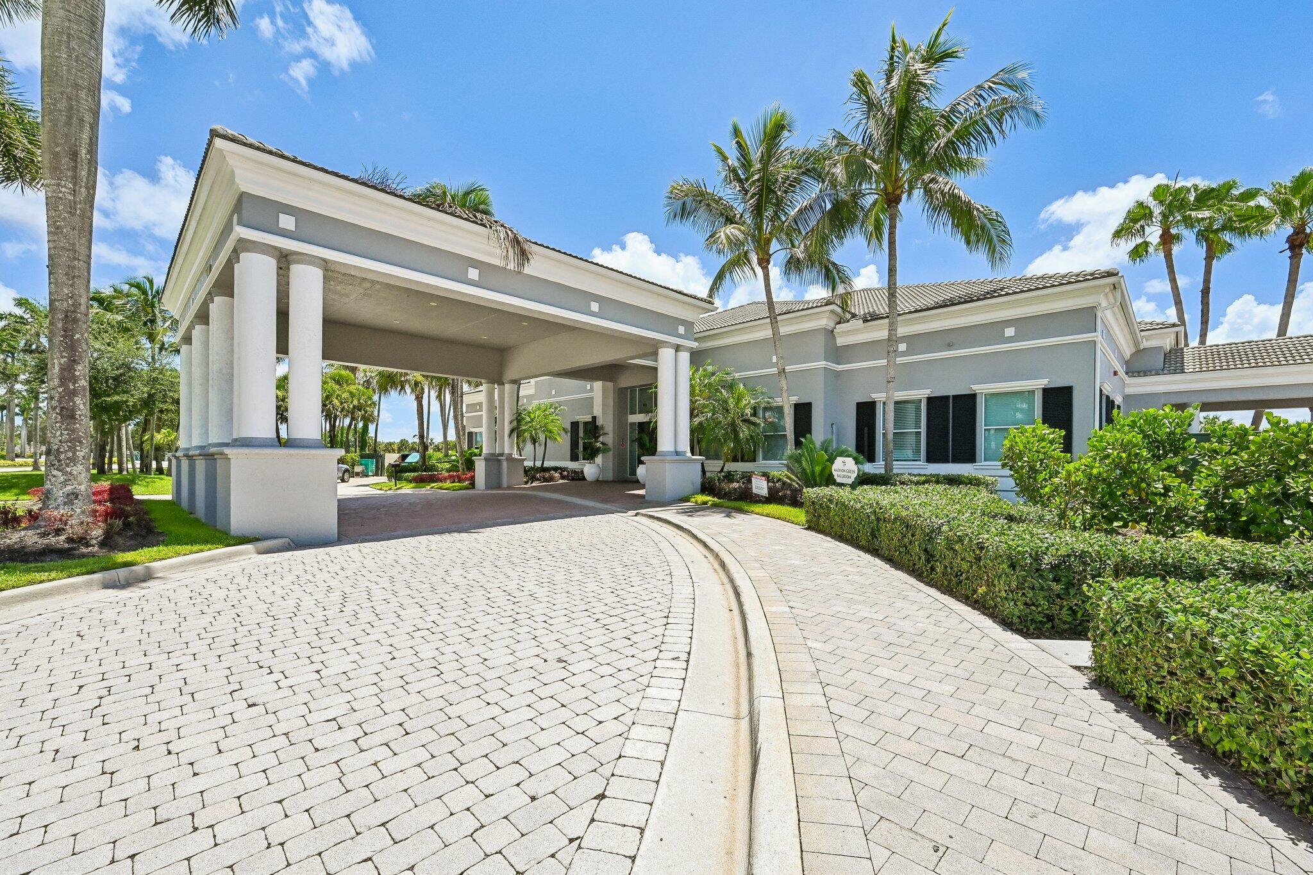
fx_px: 511
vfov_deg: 81.2
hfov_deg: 104.3
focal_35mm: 14
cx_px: 656
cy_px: 438
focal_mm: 14
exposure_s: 1/2000
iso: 640
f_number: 8
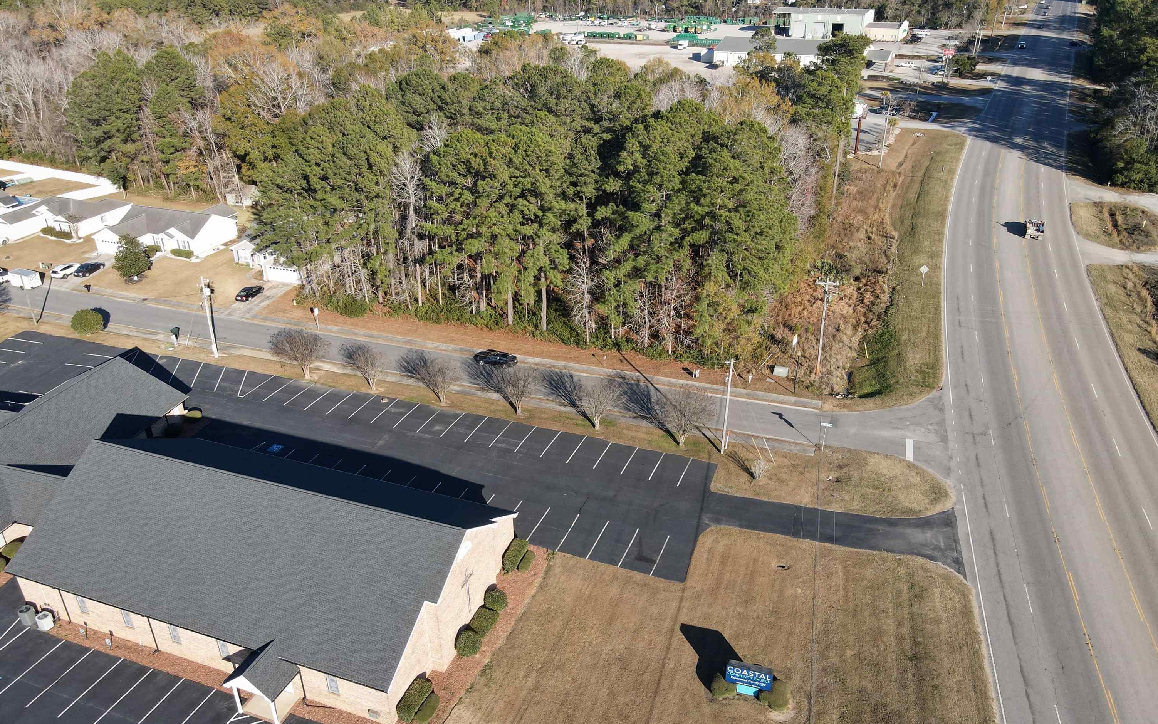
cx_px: 582
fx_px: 821
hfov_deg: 70.4
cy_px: 378
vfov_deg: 47.6
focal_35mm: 26
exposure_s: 1/320
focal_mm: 4.5
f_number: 2.8
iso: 100
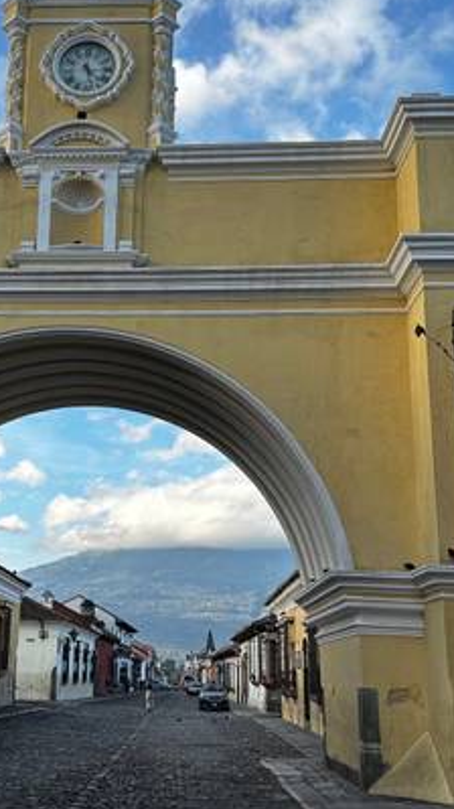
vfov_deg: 48.4
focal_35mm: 42
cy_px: 409
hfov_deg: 27.7
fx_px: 900
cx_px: 87
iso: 80
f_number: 1.78
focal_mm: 6.86
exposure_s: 1/1227
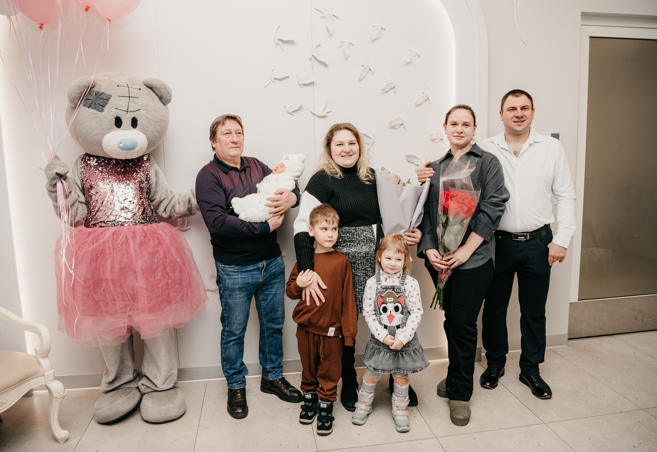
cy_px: 226
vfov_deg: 52.3
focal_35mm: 25
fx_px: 461
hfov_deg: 70.9
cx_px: 318
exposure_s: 1/160
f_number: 4
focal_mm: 24
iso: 320
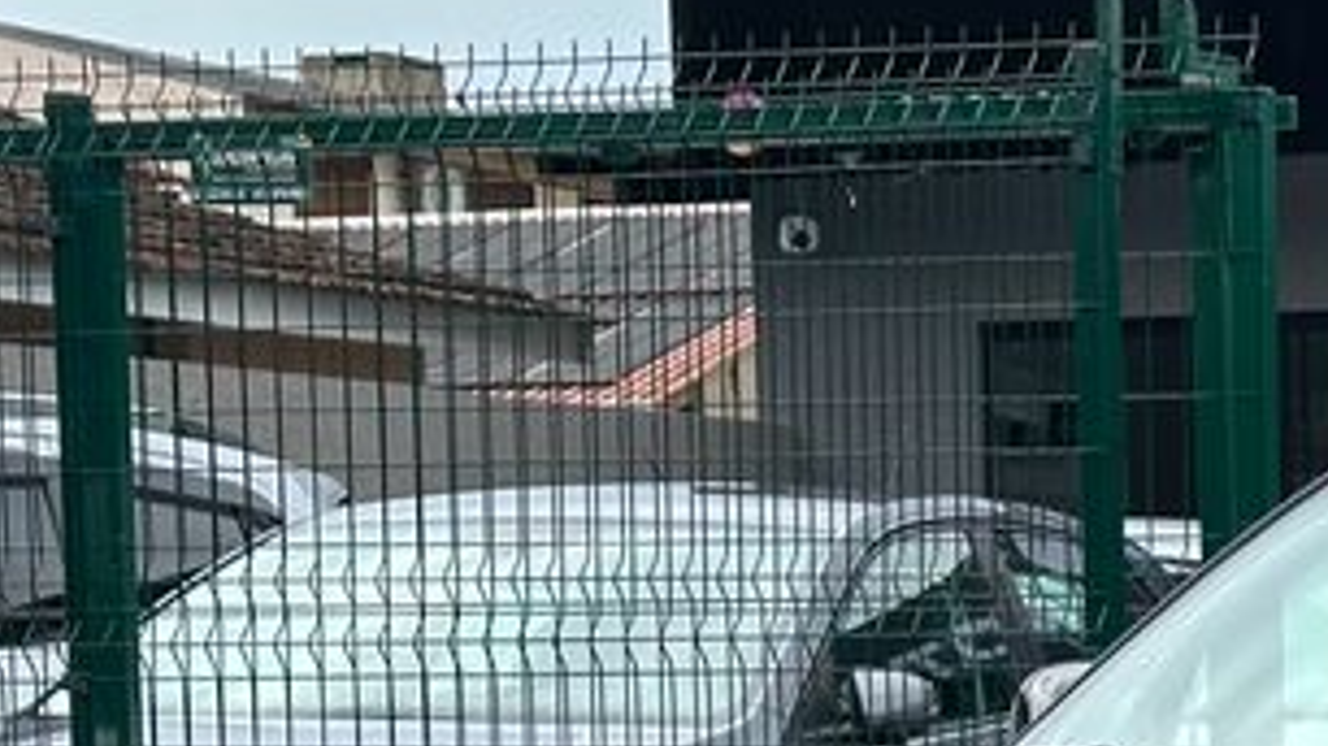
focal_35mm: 163
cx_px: 1669
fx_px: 5739
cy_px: 1154
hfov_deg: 12.8
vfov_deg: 7.3
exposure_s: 1/1639
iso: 64
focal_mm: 6.86
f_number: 1.78
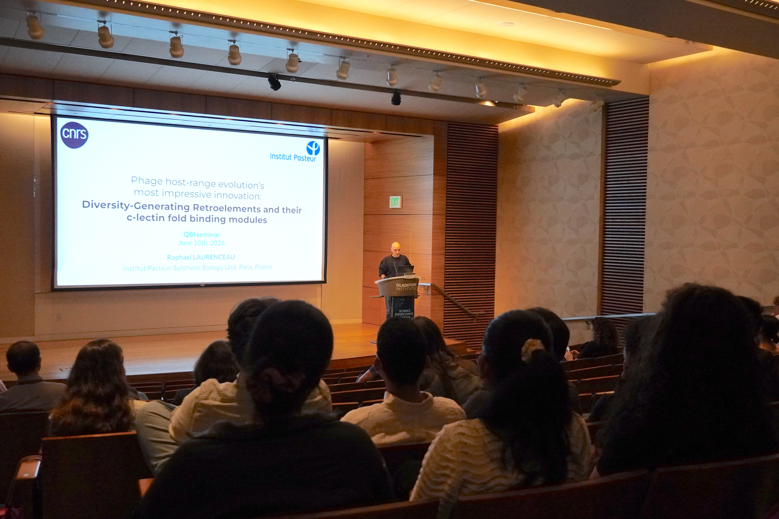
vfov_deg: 35.5
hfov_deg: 51.3
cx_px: 390
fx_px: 811
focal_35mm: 38
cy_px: 260
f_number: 4
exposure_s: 1/160
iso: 4000
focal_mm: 25
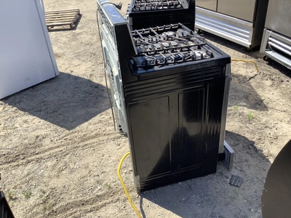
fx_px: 261
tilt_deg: -31.4
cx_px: 146
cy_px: 109
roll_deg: +4.4
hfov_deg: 58.4
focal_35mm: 31
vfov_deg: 45.4
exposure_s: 1/823
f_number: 2.4
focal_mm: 3.3
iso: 25
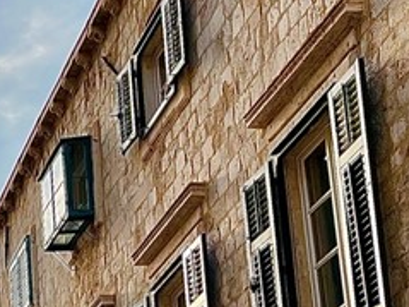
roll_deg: +1.8
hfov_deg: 15.8
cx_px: -177
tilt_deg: +11.1
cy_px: 485
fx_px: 1370
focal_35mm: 116
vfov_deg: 12.1
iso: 50
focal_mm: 5.1
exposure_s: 1/3876
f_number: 1.6
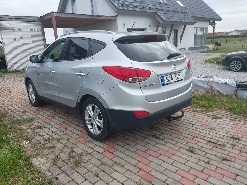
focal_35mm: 30
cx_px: 124
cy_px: 92
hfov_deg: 60.0
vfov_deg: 46.8
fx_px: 214
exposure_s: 1/233
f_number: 1.8
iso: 20
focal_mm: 4.6
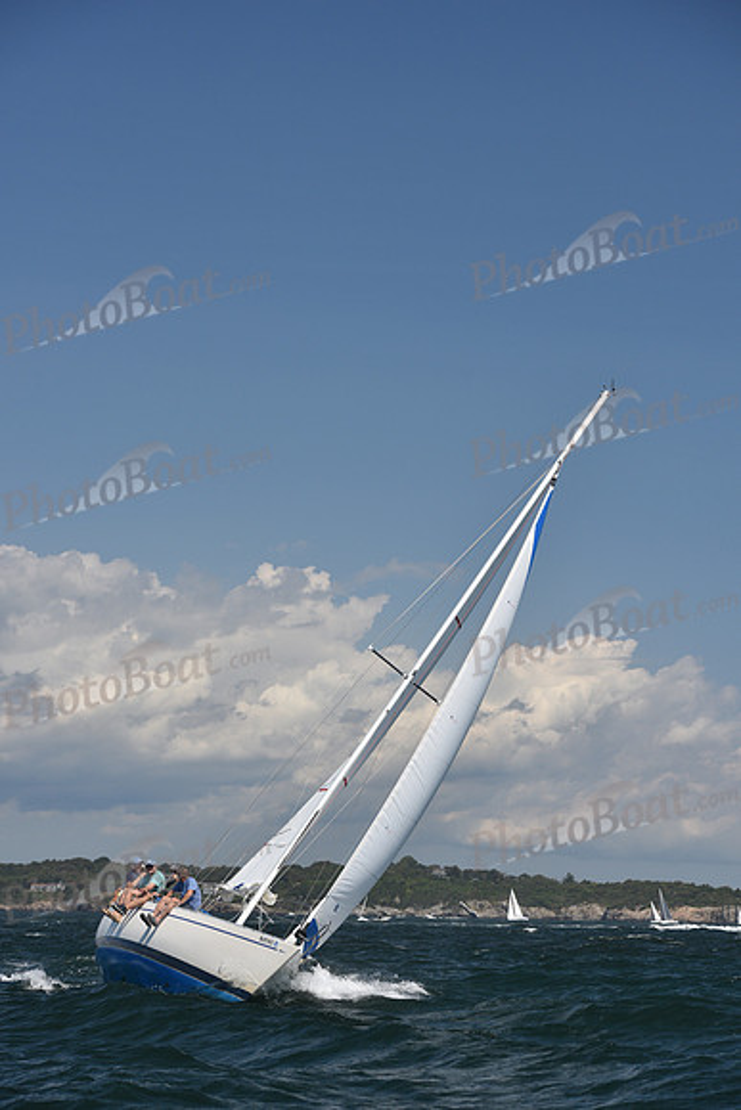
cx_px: 370
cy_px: 555
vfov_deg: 20.8
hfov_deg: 14.0
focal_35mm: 98
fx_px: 3024
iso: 250
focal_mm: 98
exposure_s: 1/1000
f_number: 6.3
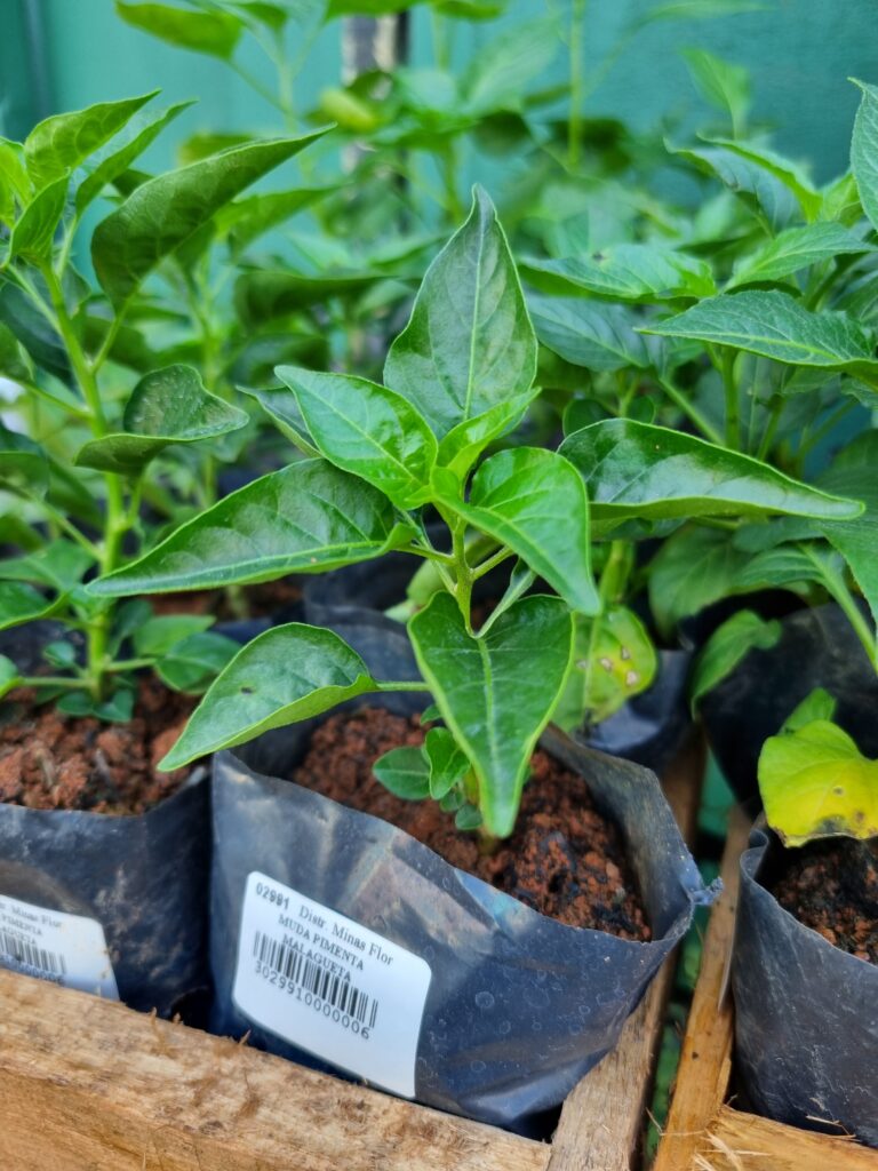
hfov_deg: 53.1
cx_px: 439
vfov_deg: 67.3
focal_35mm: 26
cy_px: 586
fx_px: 879
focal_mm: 5.4
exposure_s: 1/120
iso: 64
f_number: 1.8
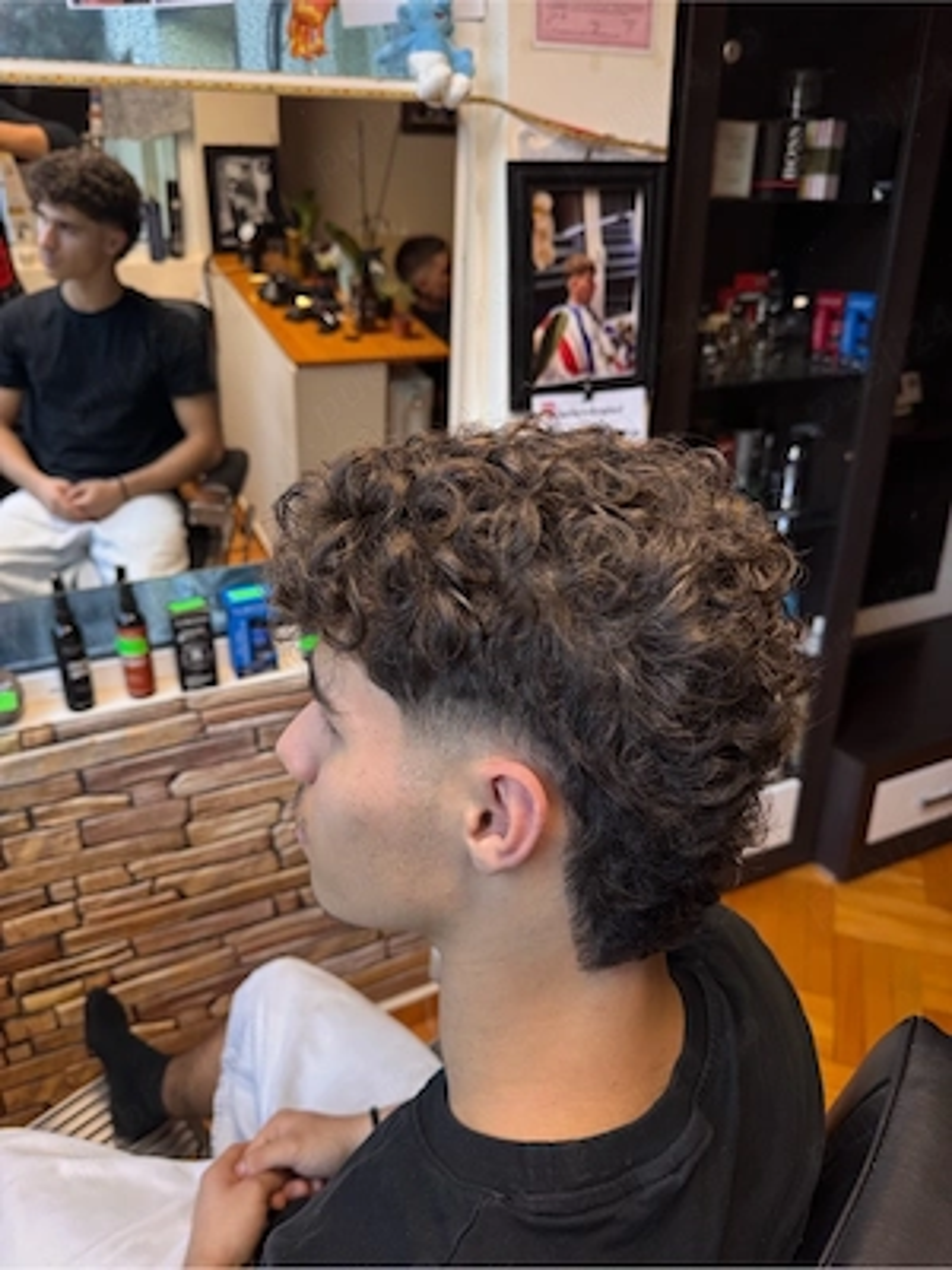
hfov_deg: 56.8
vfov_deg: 71.6
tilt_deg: -23.9
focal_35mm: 24
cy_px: 635
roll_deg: +0.6
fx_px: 880
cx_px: 476
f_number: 1.78
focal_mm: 6.76
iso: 100
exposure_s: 1/100
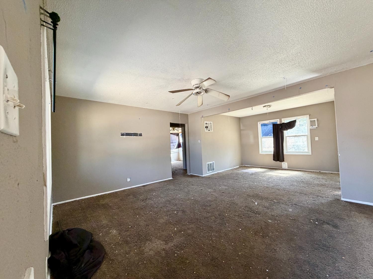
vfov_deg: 85.7
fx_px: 151
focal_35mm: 14
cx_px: 186
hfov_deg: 102.1
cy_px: 140
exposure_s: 1/86
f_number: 2.2
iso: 320
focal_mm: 2.22
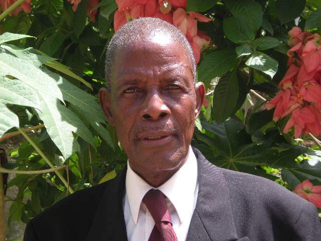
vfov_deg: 17.0
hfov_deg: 22.5
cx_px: 160
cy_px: 120
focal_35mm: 87
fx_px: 807
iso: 97
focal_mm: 14.3
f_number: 5.1
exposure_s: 1/140
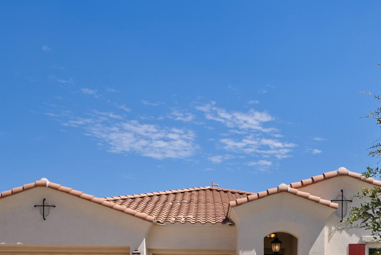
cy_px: 293
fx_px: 540
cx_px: 214
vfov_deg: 24.4
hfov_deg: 38.8
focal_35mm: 51
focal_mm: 17
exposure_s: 1/50
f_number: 8
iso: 100
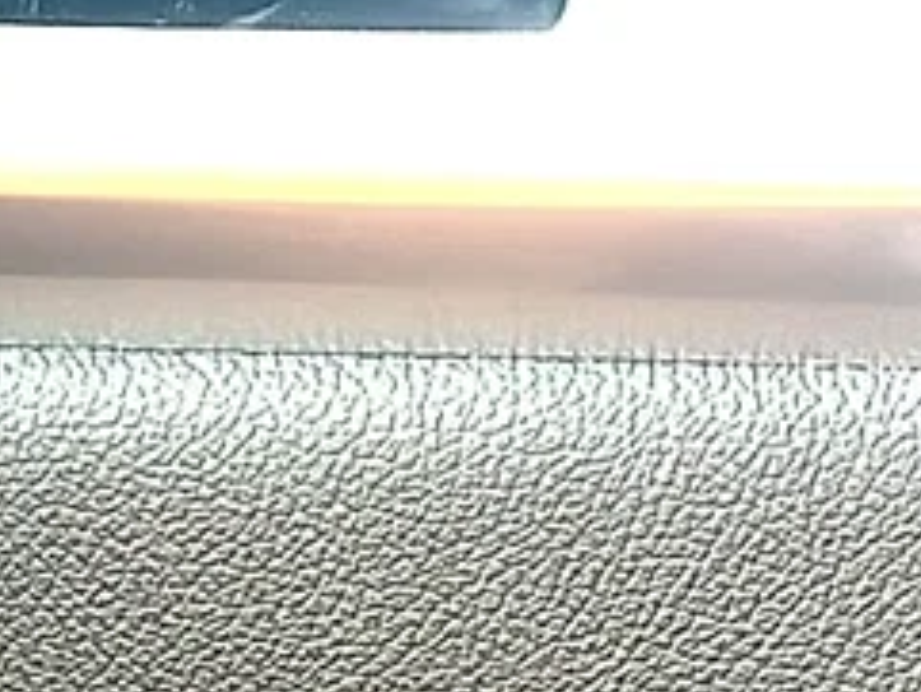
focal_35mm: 122
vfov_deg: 11.8
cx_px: 69
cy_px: 923
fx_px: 3248
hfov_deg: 15.9
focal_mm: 6.86
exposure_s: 1/100
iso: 125
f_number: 1.78
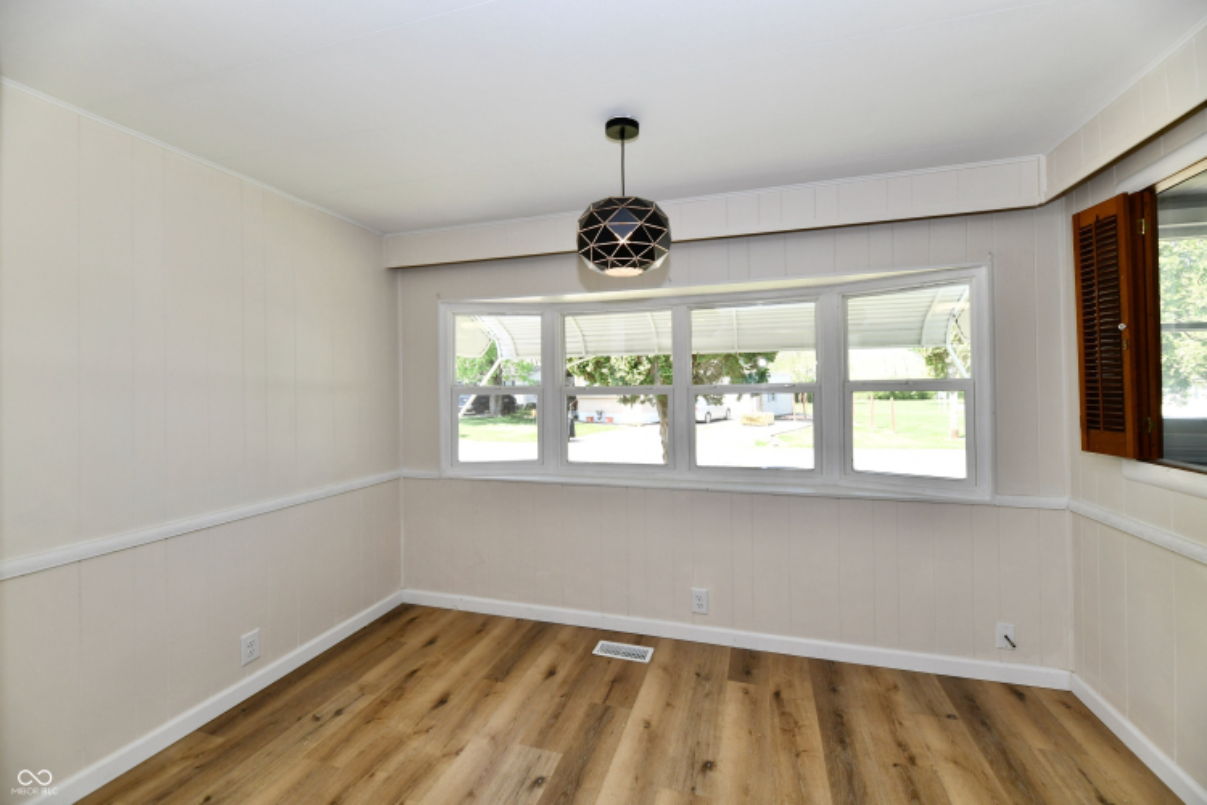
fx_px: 469
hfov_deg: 104.3
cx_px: 604
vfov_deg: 81.2
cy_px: 402
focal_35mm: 14
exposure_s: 1/160
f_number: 6.3
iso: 640
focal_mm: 14
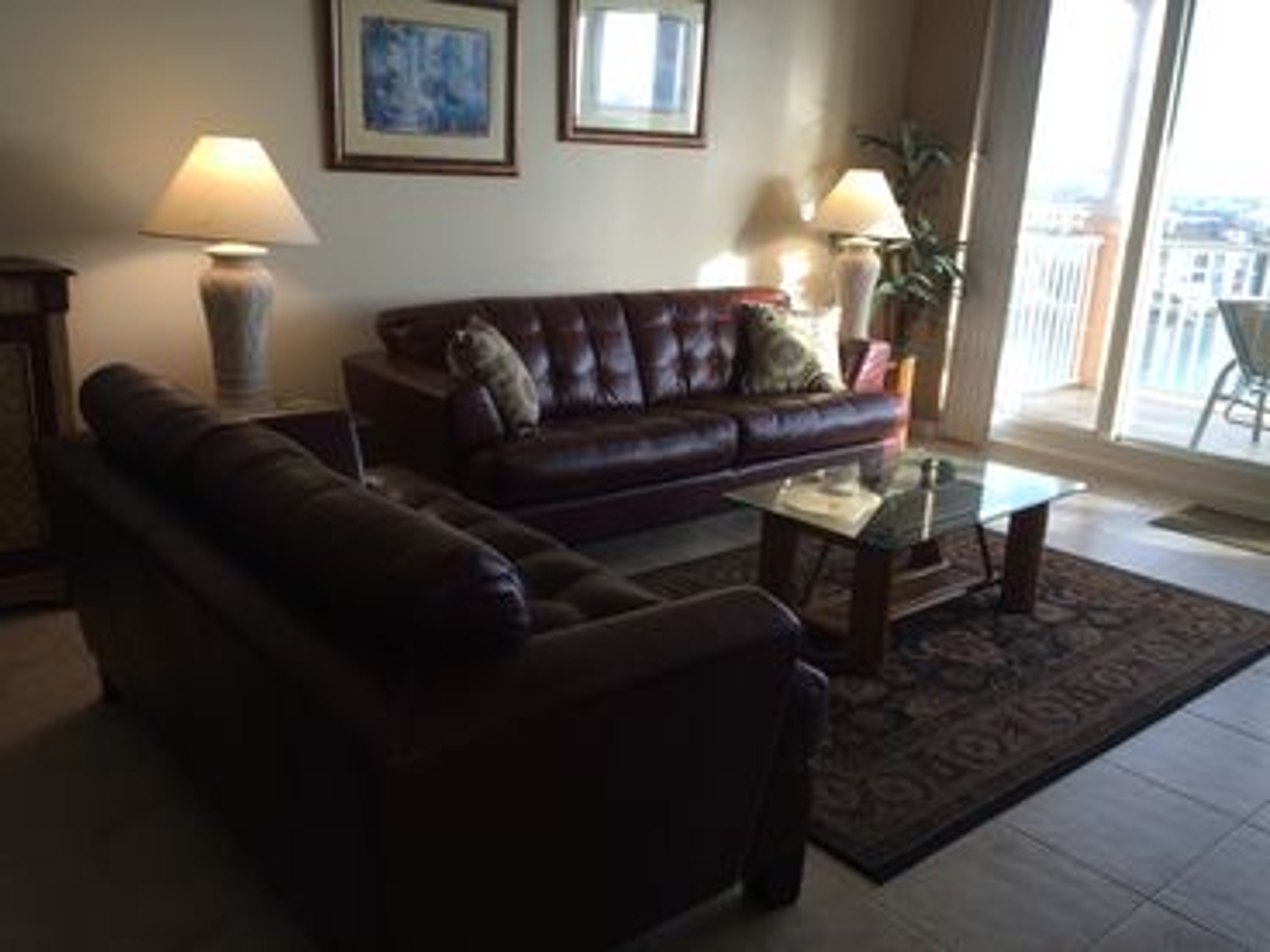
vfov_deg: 48.2
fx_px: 1064
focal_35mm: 29
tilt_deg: -17.0
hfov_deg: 61.7
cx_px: 635
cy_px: 476
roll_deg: -1.7
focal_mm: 4.15
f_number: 2.2
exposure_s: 1/60
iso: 32
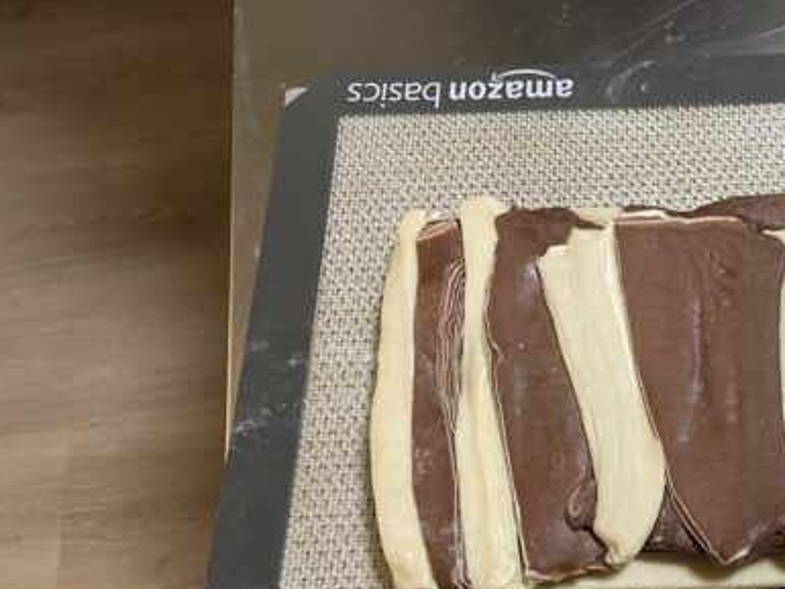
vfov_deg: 32.1
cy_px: 342
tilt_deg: -66.4
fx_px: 1021
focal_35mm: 45
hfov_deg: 39.7
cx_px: 672
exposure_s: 1/60
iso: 200
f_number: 1.8
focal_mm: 4.25
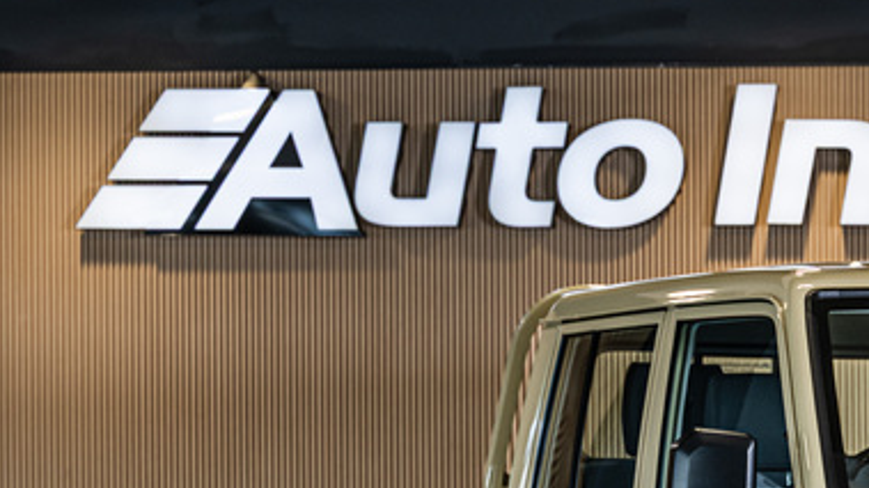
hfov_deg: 13.9
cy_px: 564
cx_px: 1019
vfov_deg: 8.0
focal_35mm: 150
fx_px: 3456
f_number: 4
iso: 320
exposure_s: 1/125
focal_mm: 53
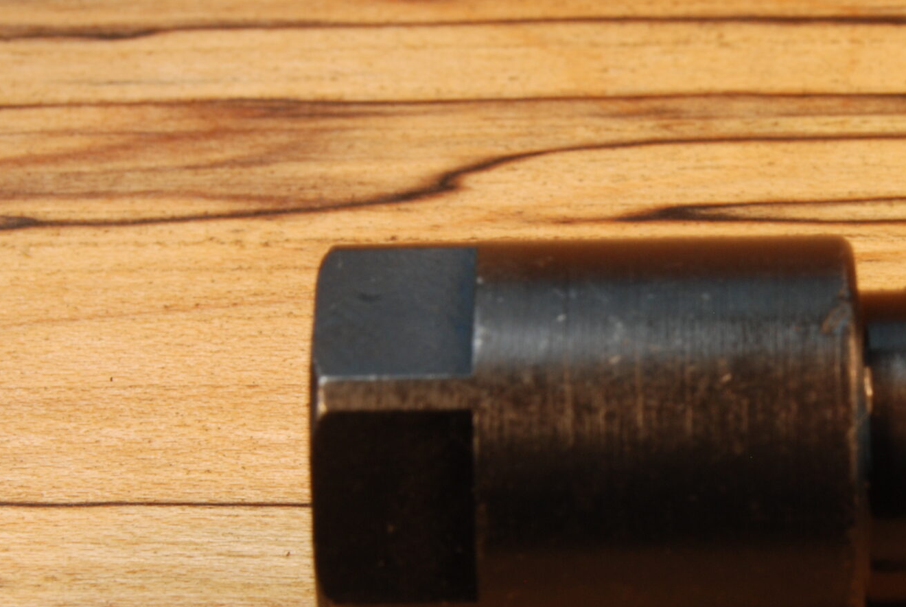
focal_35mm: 160
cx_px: 660
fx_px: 4031
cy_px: 398
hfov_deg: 12.8
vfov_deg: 8.6
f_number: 20
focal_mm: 55
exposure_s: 1/13
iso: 200
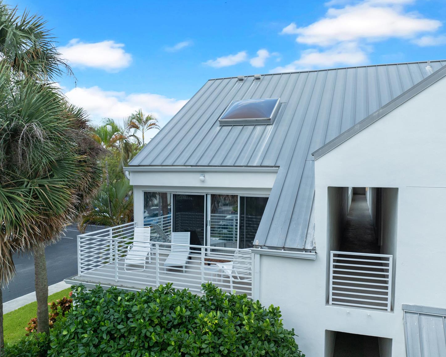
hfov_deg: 66.0
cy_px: 181
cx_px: 237
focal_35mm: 26
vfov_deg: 54.9
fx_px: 343
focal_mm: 12.29
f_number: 2.8
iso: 150
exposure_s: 1/1600
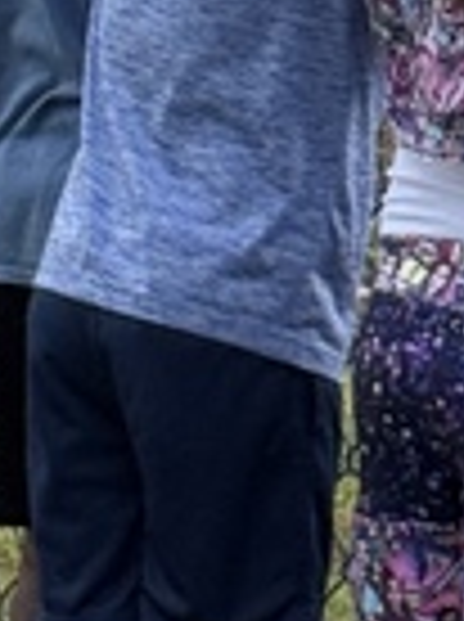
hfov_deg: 4.1
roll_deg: -1.8
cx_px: 658
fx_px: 6400
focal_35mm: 357
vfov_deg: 5.4
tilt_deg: -4.0
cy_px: -612
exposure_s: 1/1013
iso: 100
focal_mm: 6.76
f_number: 1.78
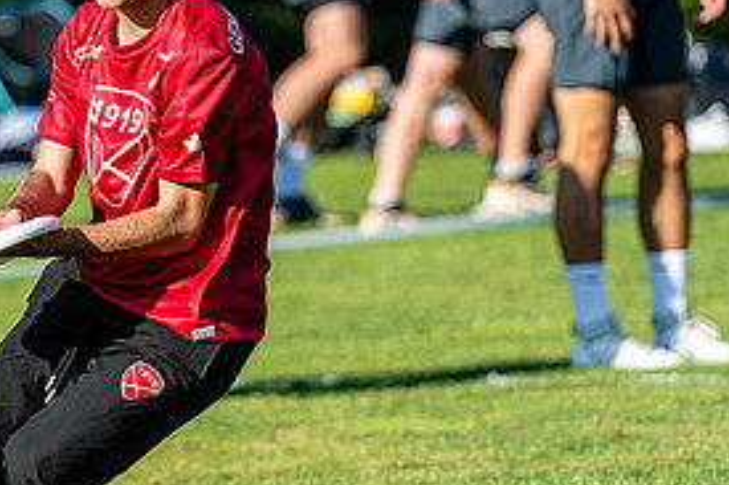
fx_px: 12810
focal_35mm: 633
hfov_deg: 3.3
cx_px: 24
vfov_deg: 2.2
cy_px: 118
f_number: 3.2
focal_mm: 200
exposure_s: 1/1600
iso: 100
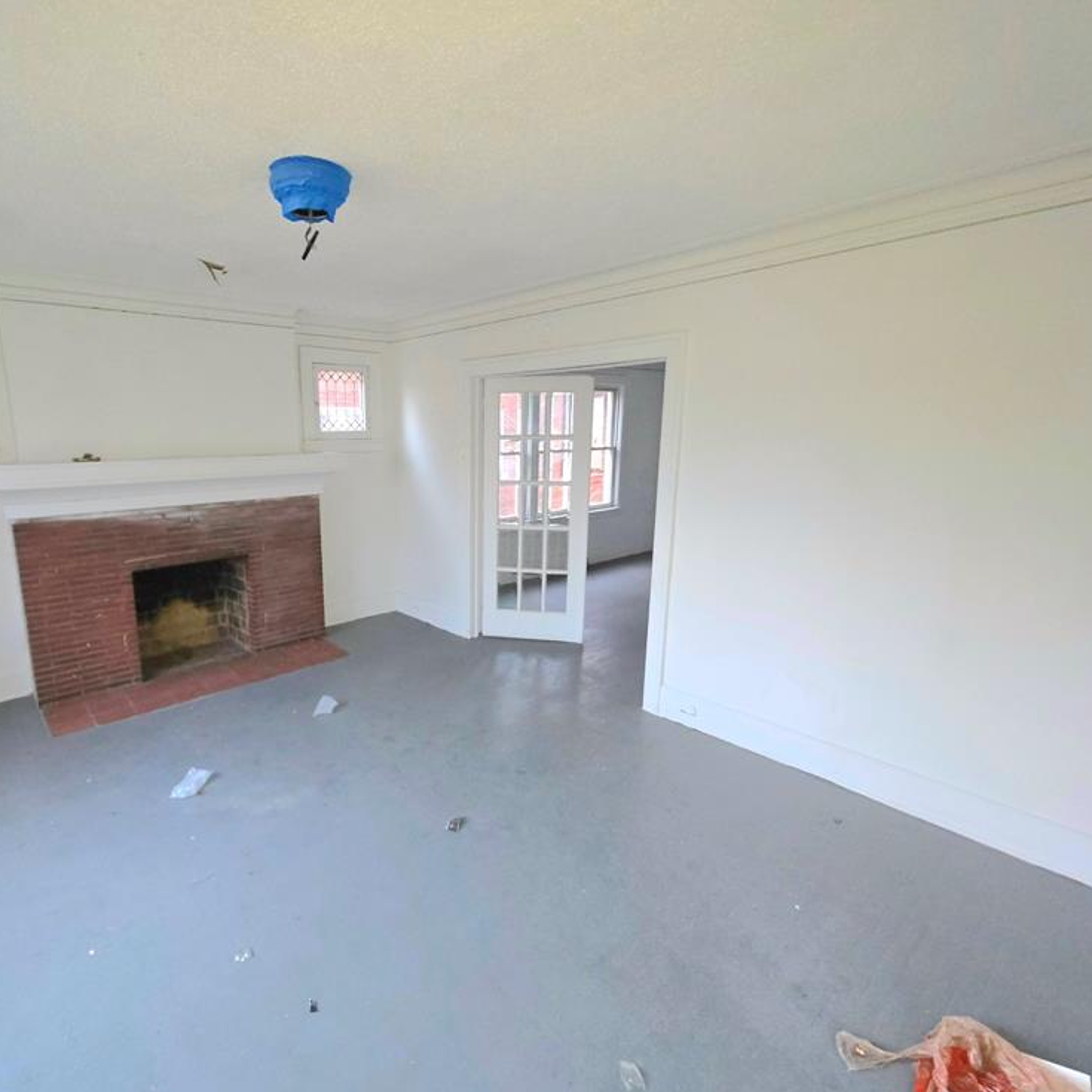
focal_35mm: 16
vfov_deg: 87.4
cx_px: 419
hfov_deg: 86.0
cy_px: 559
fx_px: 571
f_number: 1.9
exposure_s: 1/40
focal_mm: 2.2
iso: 320
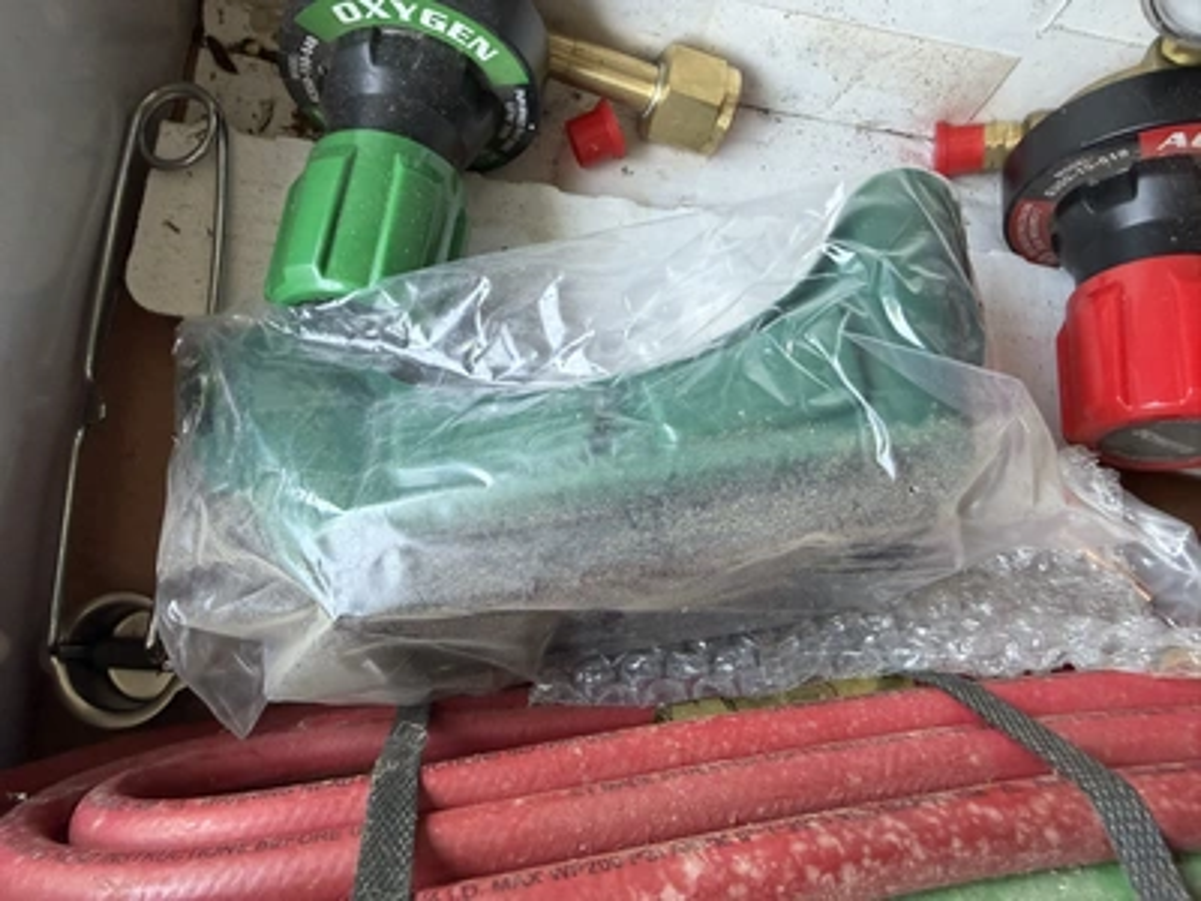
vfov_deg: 56.8
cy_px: 450
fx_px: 833
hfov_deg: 71.6
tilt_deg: -81.6
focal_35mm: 24
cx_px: 600
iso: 250
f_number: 2.2
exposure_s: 1/121
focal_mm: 2.22
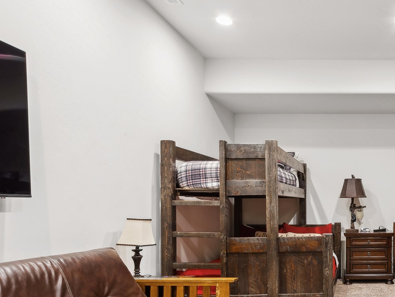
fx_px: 354
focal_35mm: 31
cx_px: 357
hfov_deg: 51.4
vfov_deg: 44.8
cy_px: 199
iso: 100
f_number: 6.3
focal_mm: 10
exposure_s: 1
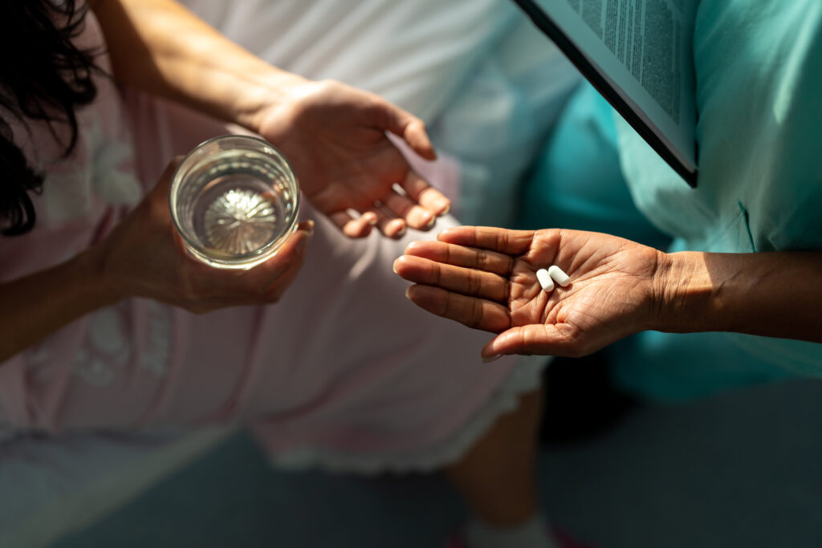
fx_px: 1142
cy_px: 274
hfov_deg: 39.6
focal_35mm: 50
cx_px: 411
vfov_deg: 27.0
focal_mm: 50
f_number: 1.8
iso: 160
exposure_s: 1/200
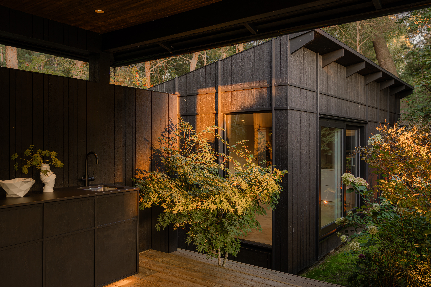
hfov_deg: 61.8
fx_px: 360
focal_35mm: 30
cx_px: 216
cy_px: 144
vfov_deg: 43.5
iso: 250
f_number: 4
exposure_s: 1/15
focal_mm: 30.1
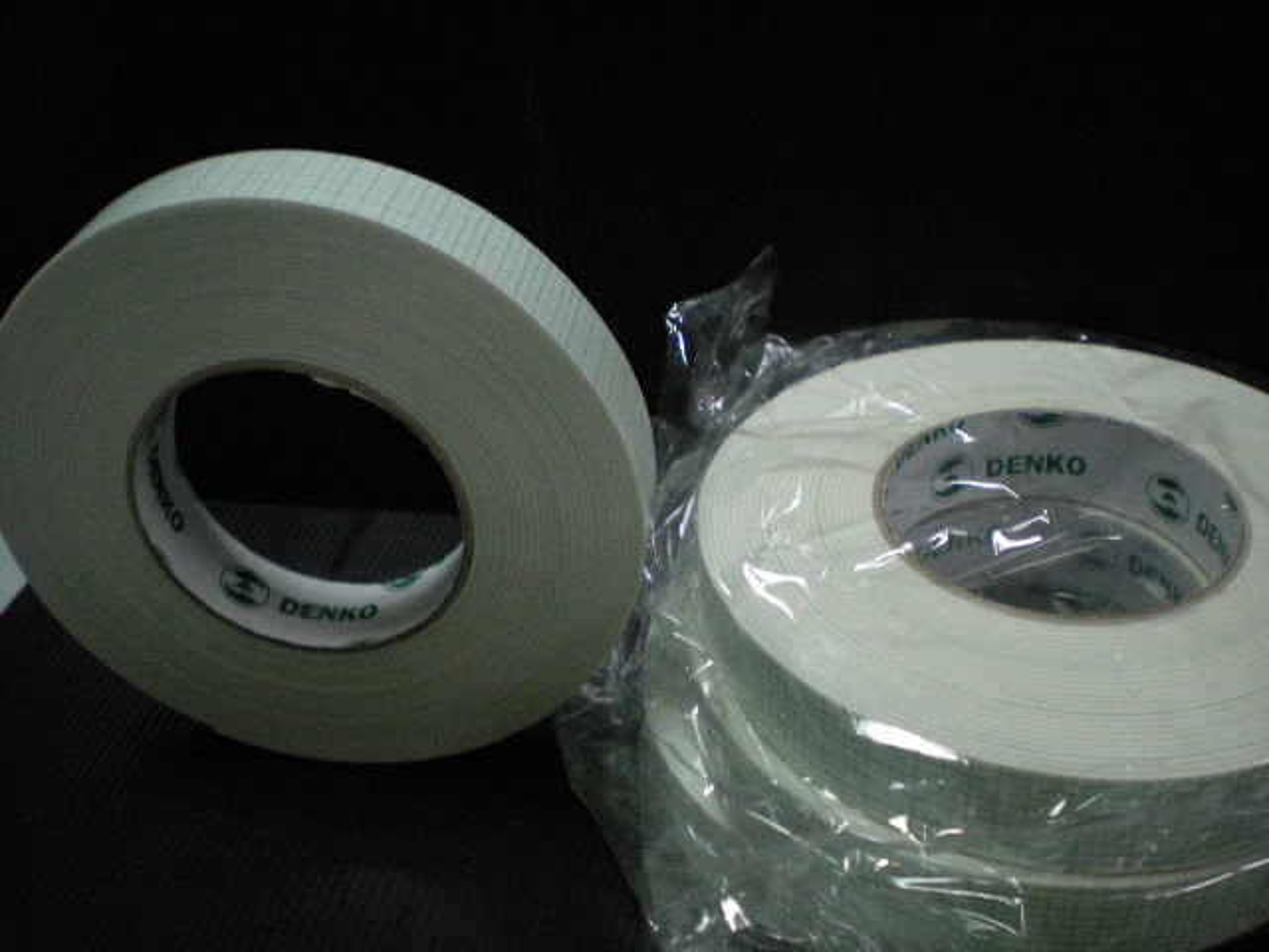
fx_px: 1393
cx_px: 634
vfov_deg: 37.7
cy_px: 476
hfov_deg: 49.0
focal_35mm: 38
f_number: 3.1
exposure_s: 1/23.1
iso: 400
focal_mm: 6.3
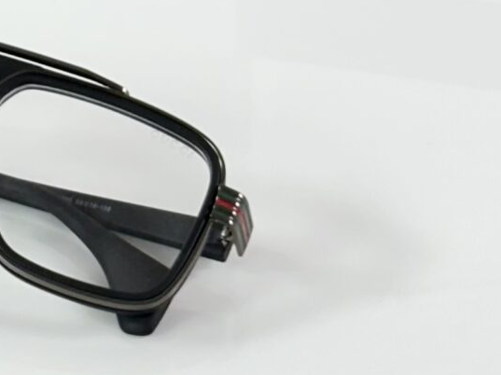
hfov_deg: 8.6
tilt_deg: -26.7
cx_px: -88
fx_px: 3312
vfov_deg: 6.3
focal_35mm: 229
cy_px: -405
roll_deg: +2.6
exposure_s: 1/100
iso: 64
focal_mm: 6.86
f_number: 1.78
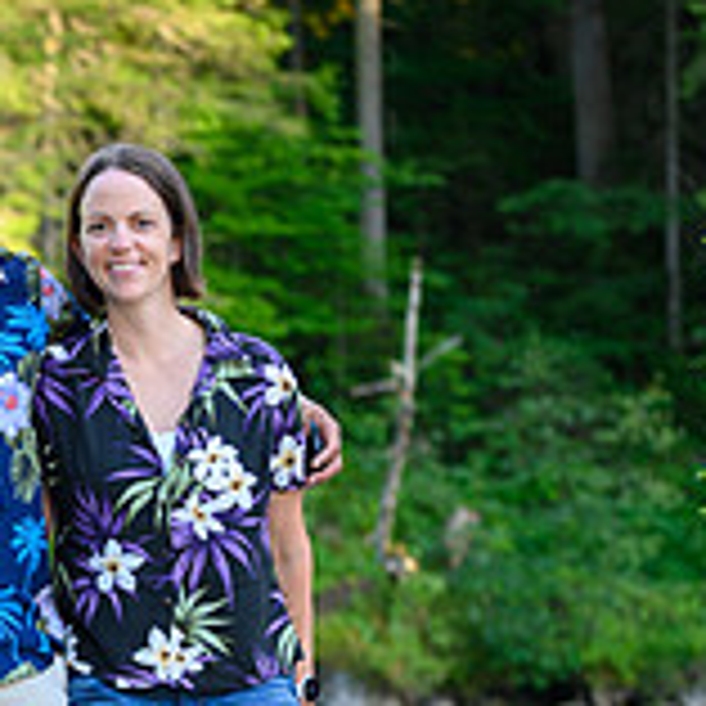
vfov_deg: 7.0
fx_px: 5792
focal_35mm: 251
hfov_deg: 6.9
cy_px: 648
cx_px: -207
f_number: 4
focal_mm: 80
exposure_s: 1/60
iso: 100
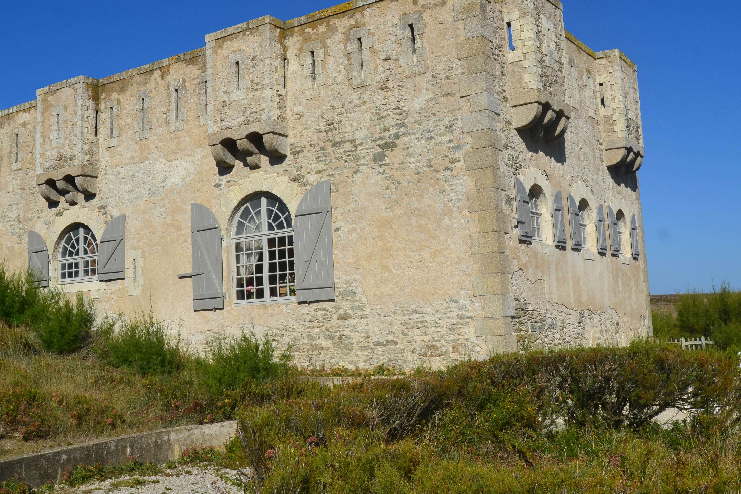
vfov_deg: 34.0
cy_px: 177
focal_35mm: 39
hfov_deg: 49.6
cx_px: 375
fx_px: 803
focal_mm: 20
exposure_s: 1/500
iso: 200
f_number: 11
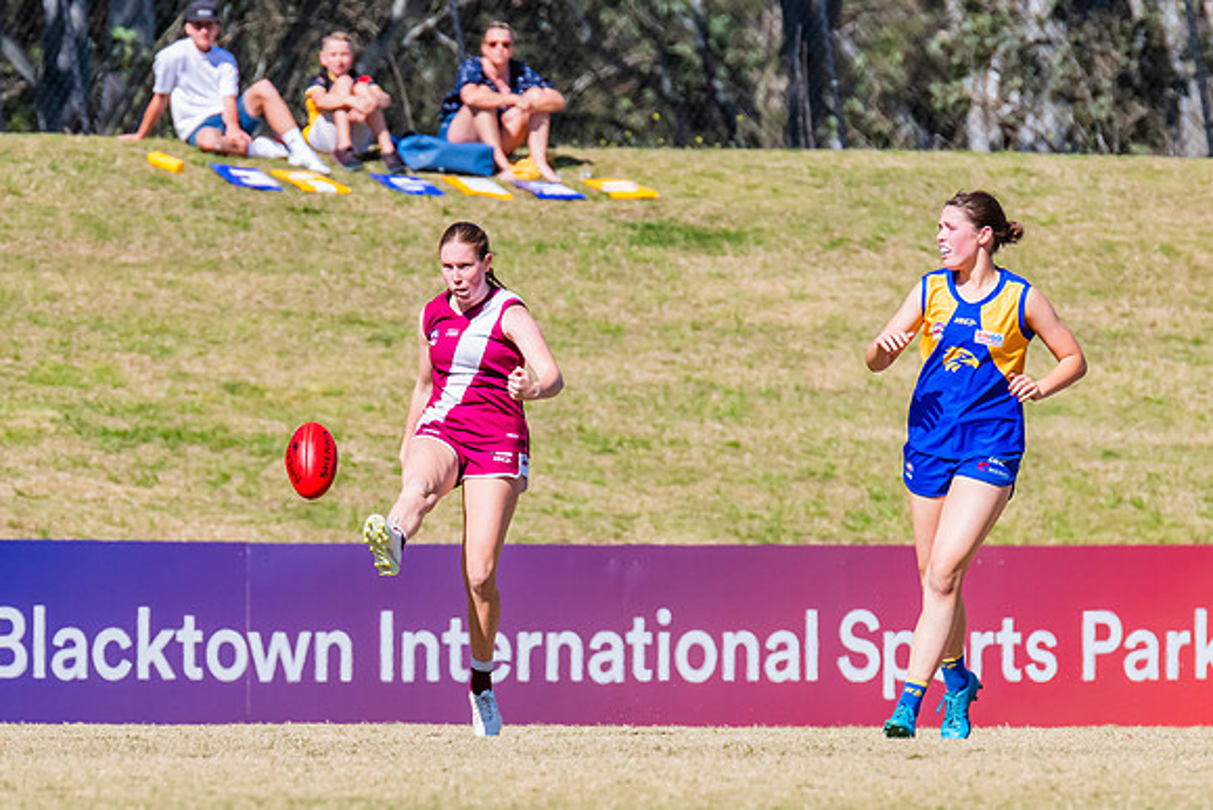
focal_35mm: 766
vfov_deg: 1.8
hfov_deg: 2.7
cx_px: 456
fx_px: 25826
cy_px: 463
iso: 800
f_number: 9
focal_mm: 420
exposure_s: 1/1600
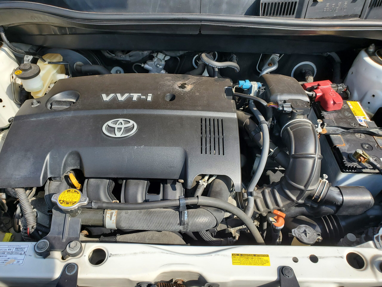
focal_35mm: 26
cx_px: 191
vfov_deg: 53.1
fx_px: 287
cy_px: 144
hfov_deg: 67.3
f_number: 2.4
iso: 50
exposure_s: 1/809
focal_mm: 4.3
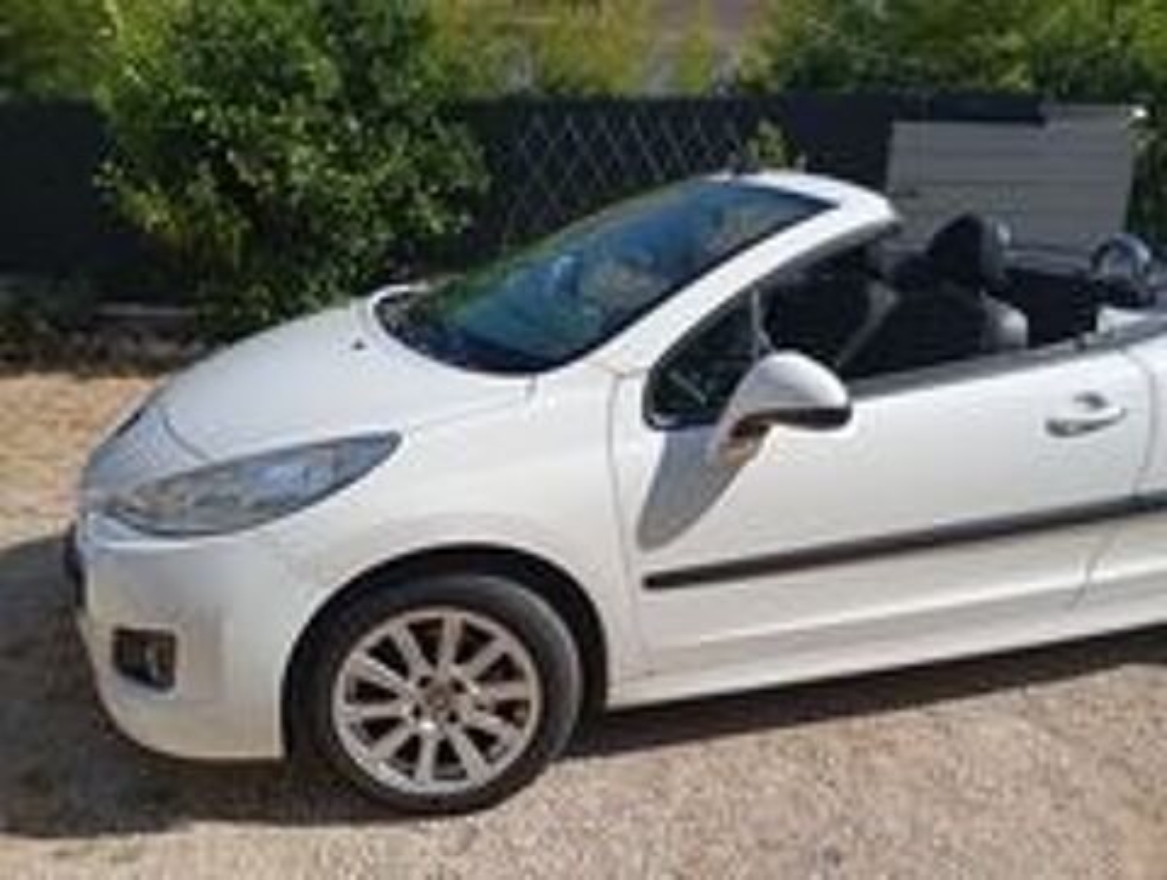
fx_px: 946
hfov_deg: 63.3
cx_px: 584
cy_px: 440
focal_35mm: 28
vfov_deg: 49.9
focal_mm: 4.27
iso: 100
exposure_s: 1/799
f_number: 1.8
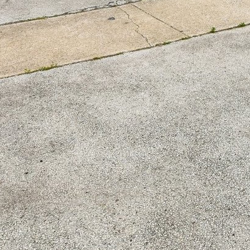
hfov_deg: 29.7
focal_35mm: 51
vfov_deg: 27.8
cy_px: -73
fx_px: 417
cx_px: 281
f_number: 8
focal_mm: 10
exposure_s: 1/640
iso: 400
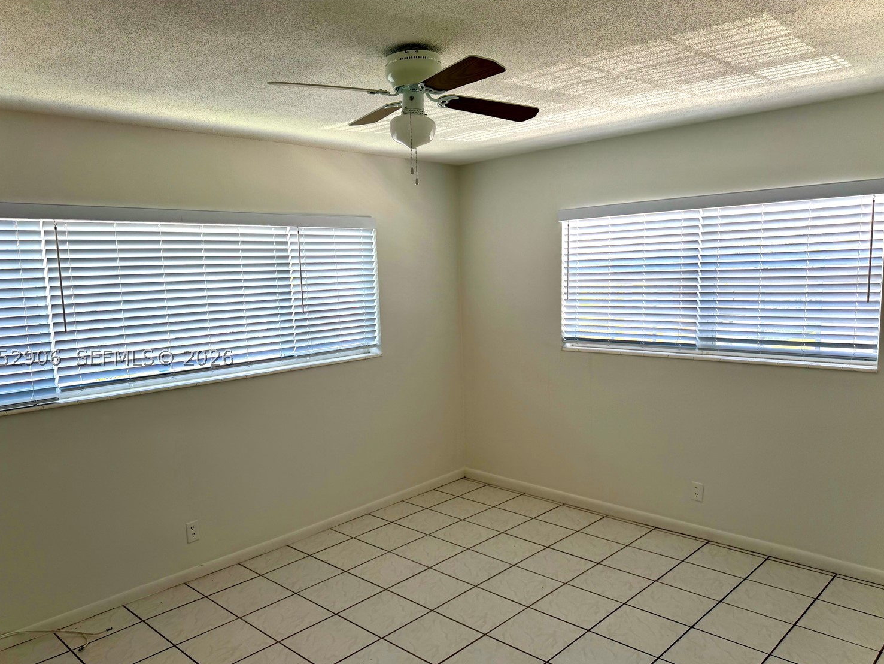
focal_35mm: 26
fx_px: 664
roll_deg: +2.1
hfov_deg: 67.2
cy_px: 357
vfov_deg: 53.0
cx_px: 417
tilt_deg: -7.6
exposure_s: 1/269
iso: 64
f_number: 1.78
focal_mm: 6.76
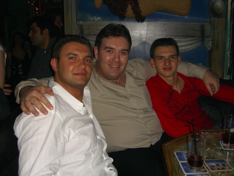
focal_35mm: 38
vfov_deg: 37.7
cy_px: 88
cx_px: 117
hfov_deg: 49.0
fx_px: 257
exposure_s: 1/60
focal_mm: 7.9
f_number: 2.8
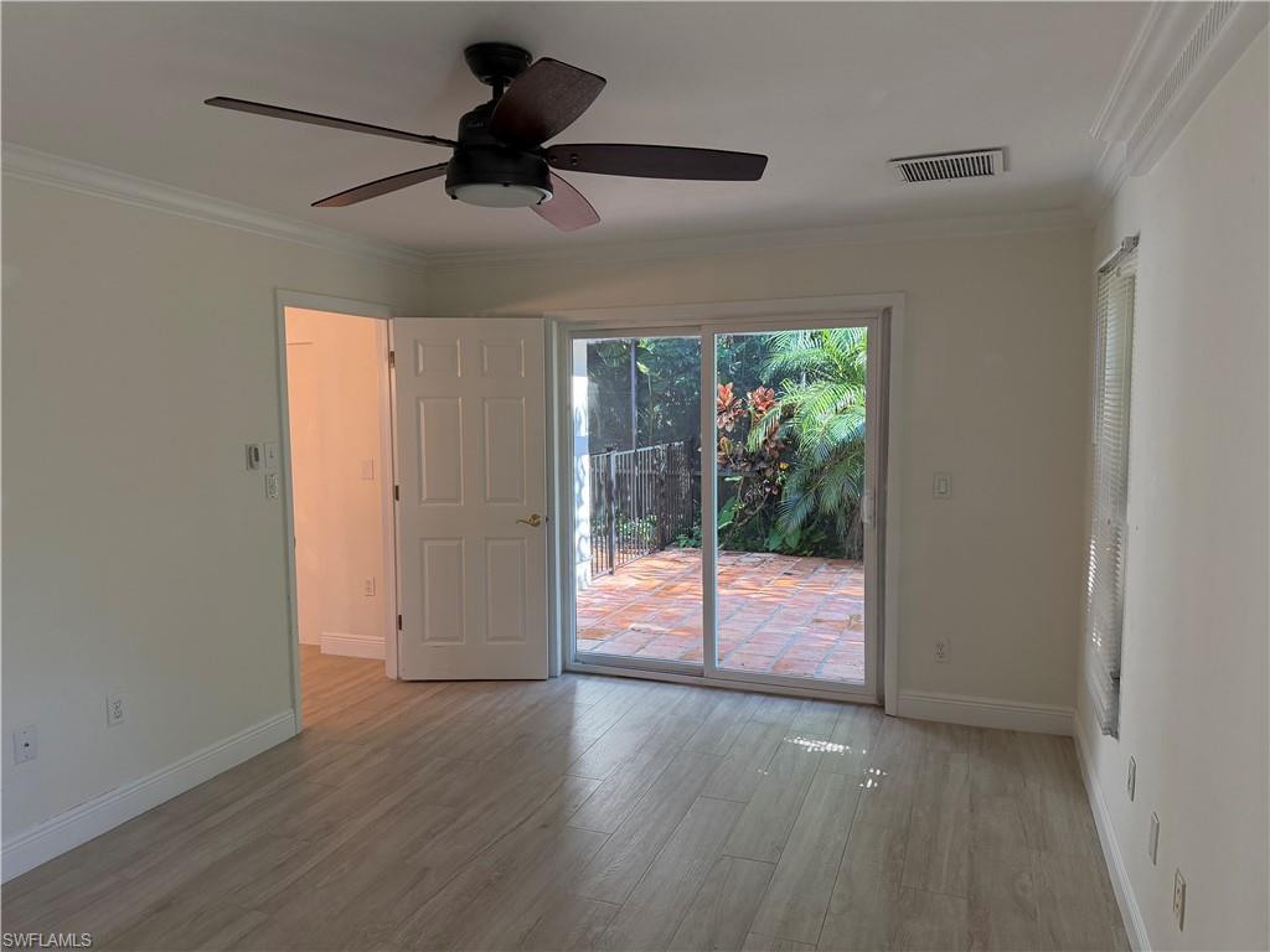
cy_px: 476
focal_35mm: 24
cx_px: 635
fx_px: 881
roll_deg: +1.1
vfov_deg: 56.8
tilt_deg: -4.6
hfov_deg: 71.6
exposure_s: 1/134
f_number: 1.78
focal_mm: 6.76
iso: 200
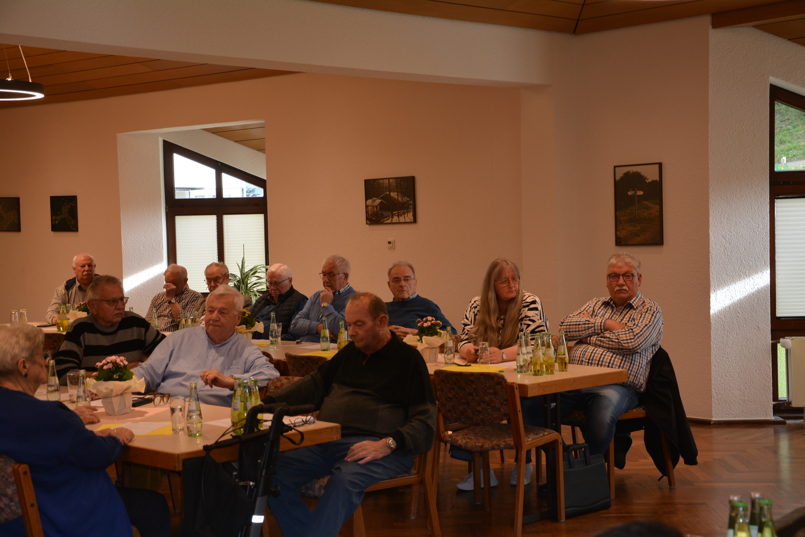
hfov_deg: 33.4
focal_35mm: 60
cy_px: 268
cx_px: 402
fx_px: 1342
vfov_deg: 22.6
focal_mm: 40
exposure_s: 1/100
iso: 400
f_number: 4.5
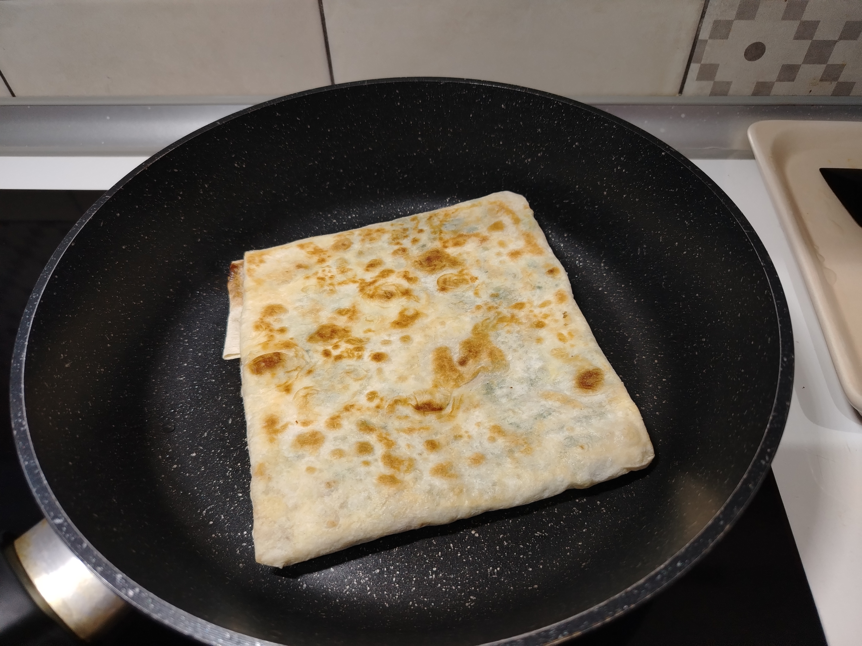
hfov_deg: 71.6
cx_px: 431
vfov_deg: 56.8
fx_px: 598
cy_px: 323
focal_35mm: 24
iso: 734
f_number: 1.75
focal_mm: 5.25
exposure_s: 1/33.3
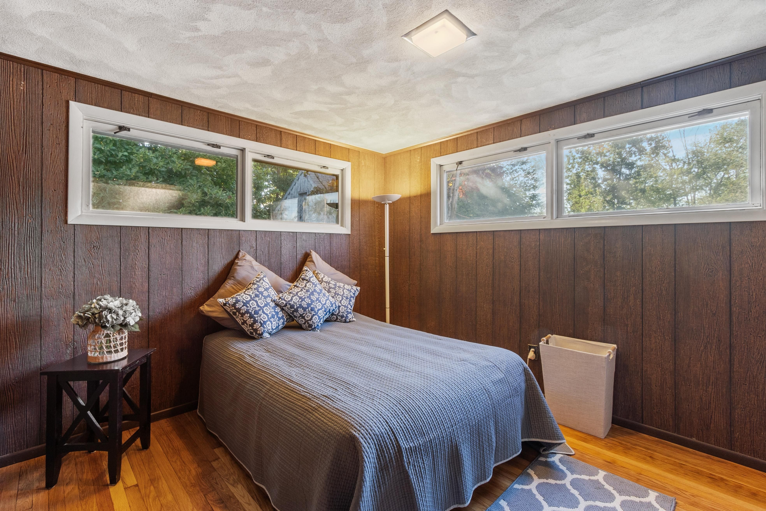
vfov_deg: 77.3
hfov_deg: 100.4
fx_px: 319
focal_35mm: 15
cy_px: 256
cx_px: 383
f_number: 8
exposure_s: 1.3
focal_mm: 10
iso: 320
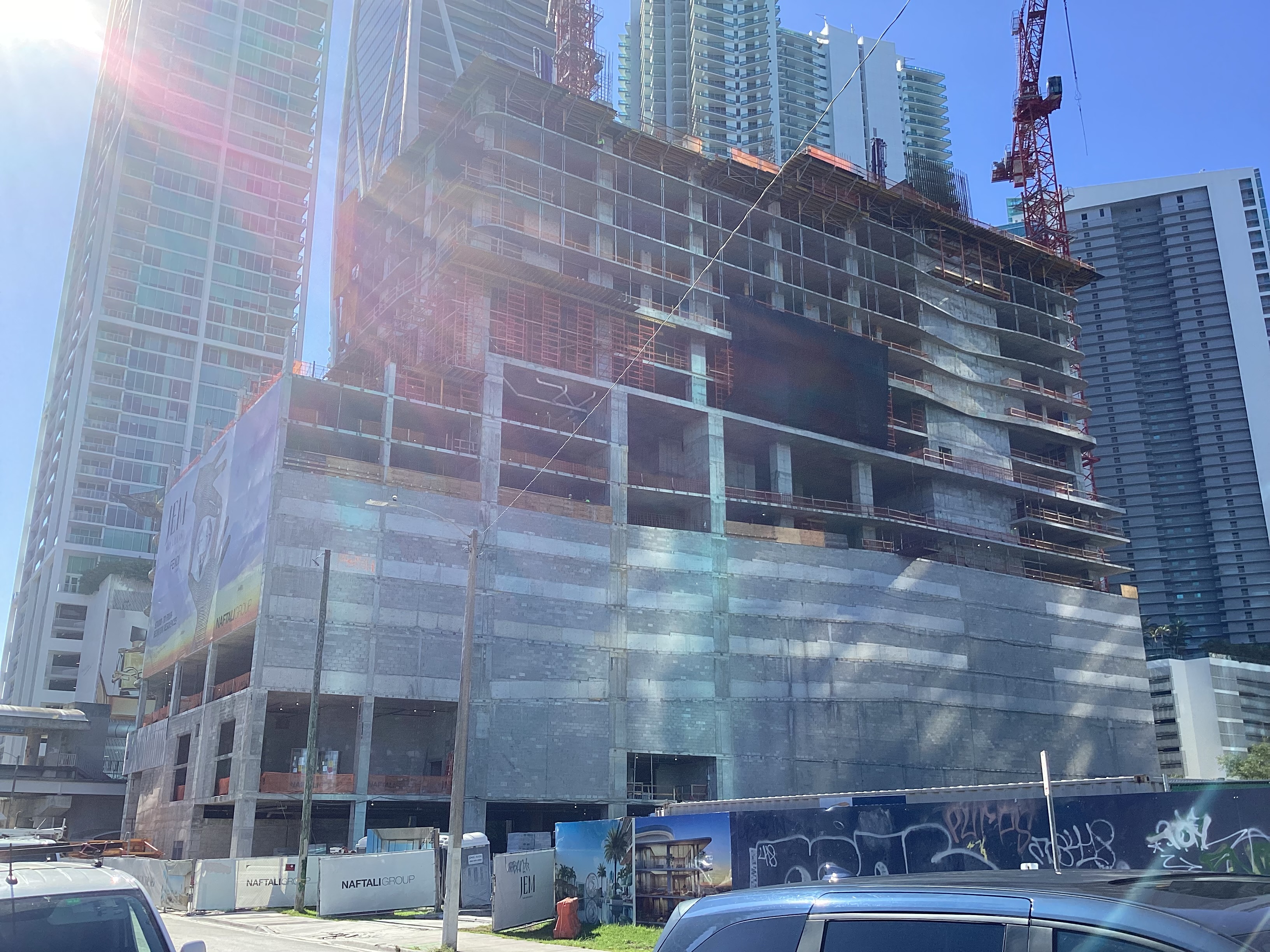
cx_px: 635
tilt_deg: +16.2
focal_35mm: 31
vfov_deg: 45.4
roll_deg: +0.2
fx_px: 1137
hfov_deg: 58.4
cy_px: 476
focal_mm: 3.3
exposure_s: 1/1087
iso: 25
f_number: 2.4
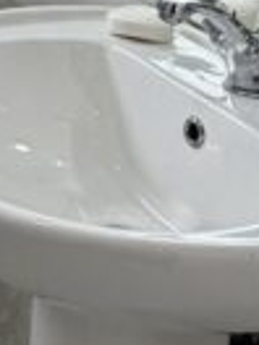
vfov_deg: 16.8
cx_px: -152
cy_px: -123
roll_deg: -1.5
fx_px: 1087
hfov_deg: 12.7
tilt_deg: -12.2
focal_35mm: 109
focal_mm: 2.22
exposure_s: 1/100
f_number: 2.2
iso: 50
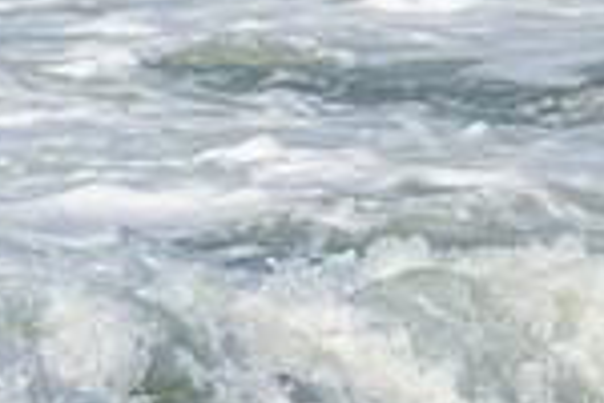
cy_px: 535
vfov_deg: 0.3
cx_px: -681
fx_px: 67056
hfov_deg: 0.5
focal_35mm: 3997
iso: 640
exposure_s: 1/2000
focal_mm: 800
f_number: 11
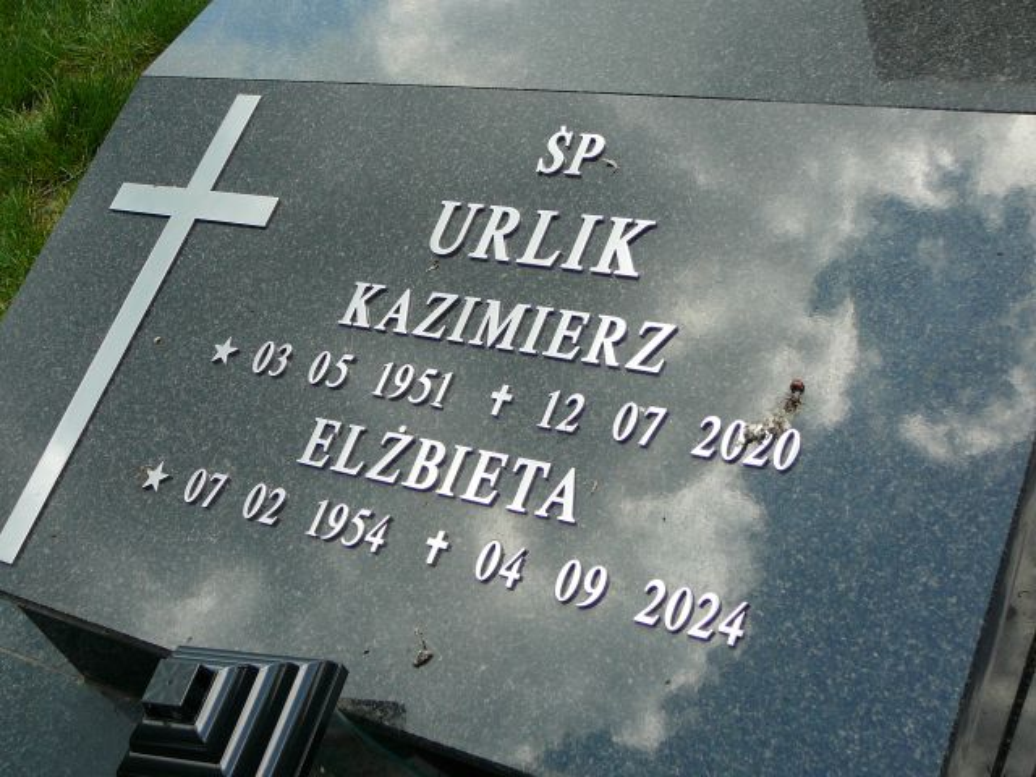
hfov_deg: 38.9
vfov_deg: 29.7
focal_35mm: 49
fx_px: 1466
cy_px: 388
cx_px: 518
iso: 80
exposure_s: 1/320
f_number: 3.4
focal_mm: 7.3
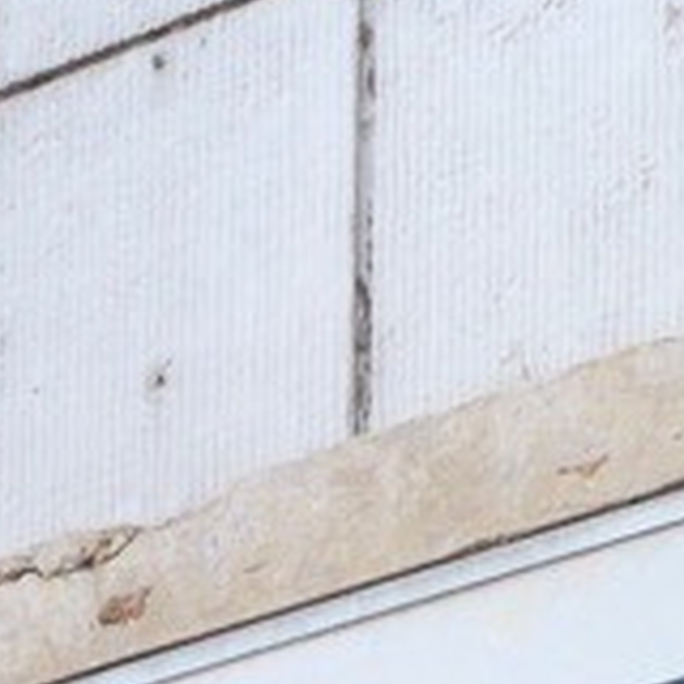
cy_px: 2860
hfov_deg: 8.2
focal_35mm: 209
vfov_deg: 6.5
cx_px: -248
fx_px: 4672
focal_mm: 12.3
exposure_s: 1/125
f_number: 3.5
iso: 200
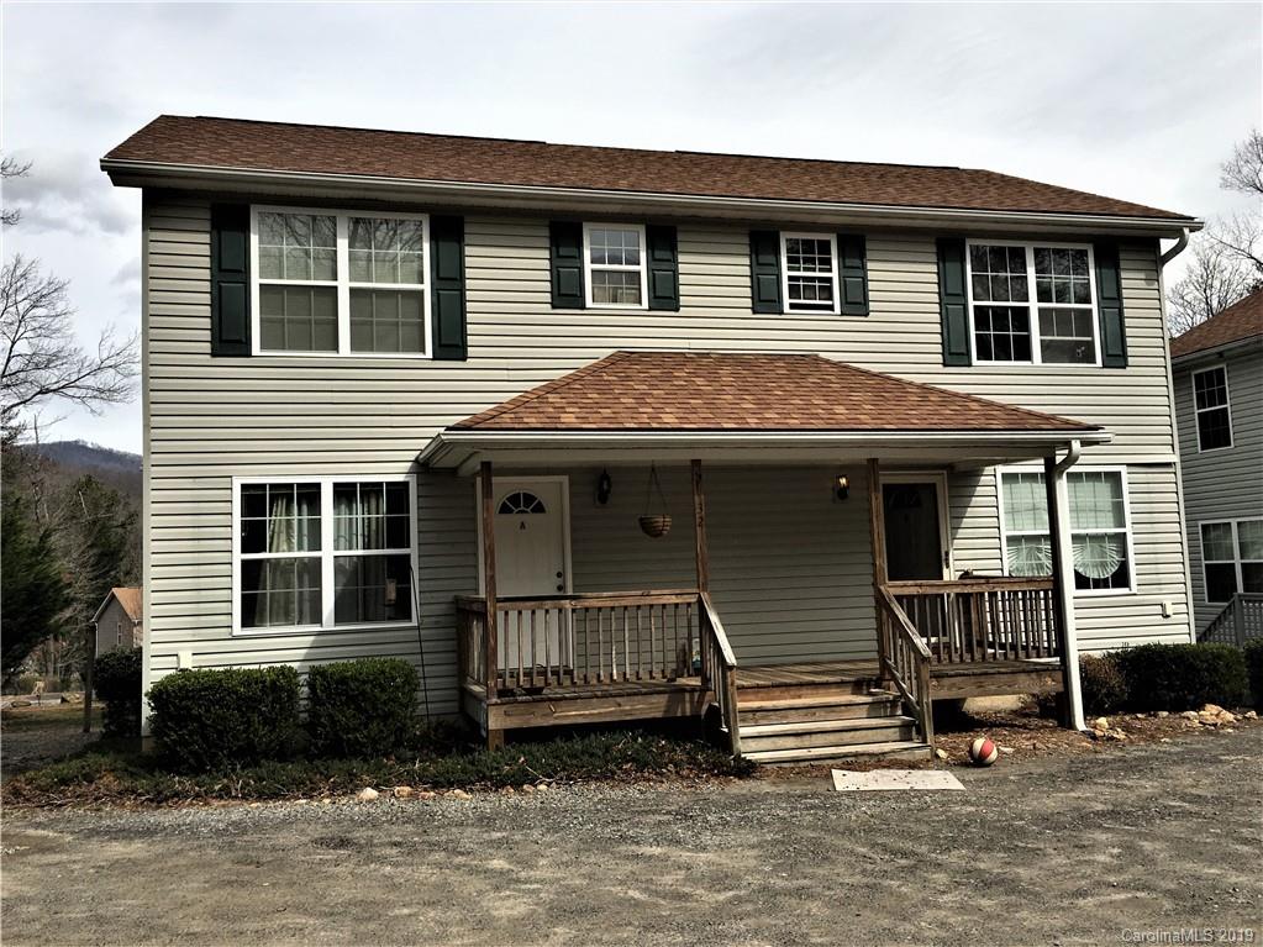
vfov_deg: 48.2
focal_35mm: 29
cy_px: 474
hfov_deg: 61.7
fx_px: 1058
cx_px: 632
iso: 25
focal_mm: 4.15
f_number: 2.2
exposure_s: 1/2024
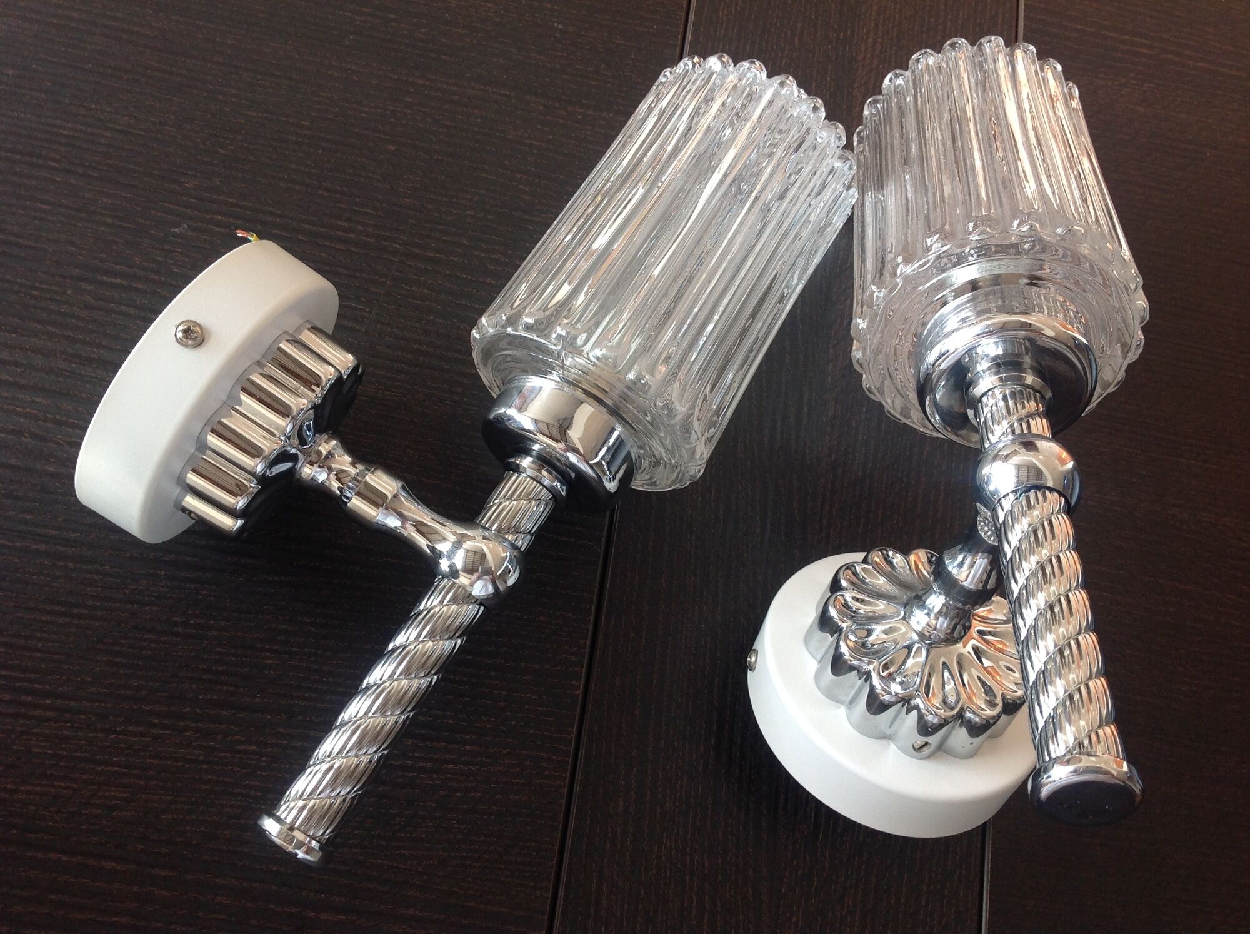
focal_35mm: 35
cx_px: 625
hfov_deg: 52.7
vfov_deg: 40.6
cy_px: 467
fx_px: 1262
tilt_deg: -70.0
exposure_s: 1/60
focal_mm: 4.28
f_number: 2.4
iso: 64
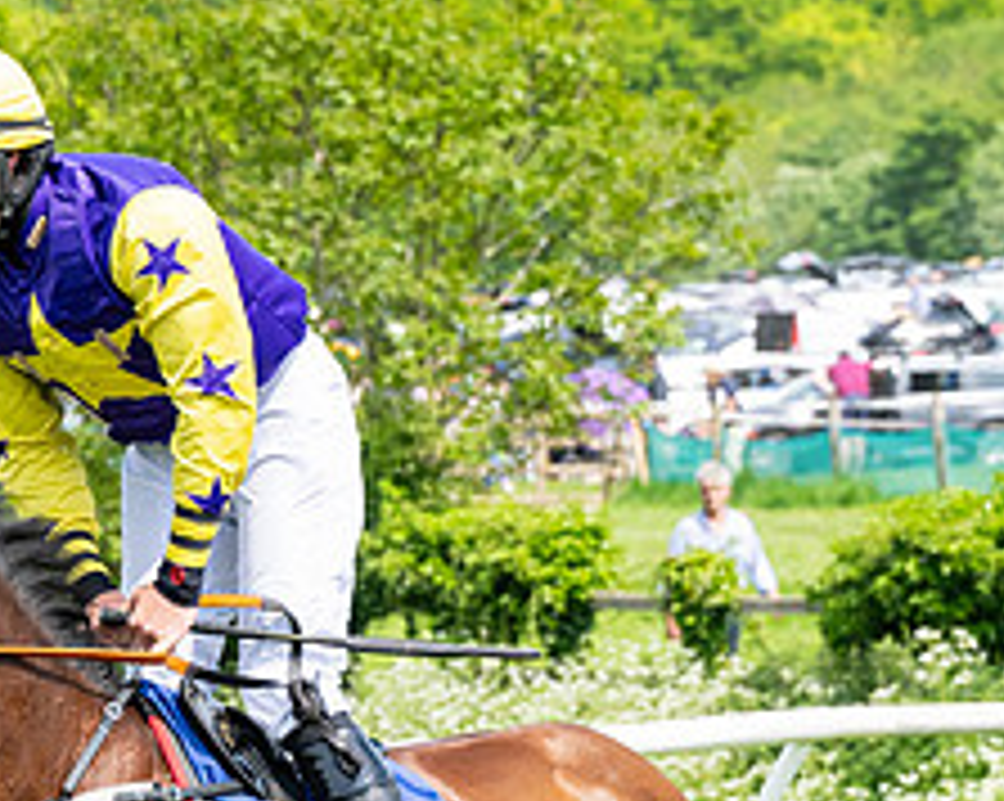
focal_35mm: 377
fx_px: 11193
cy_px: 670
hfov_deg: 5.1
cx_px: 227
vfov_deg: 4.1
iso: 400
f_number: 5
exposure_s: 1/2000
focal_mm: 99
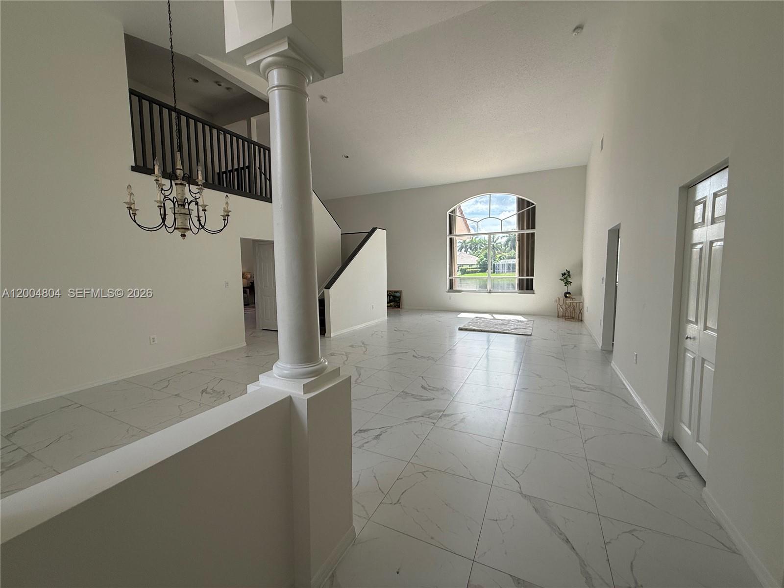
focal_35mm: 14
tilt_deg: -3.9
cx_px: 392
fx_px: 317
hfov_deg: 102.1
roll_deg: +0.4
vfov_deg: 85.7
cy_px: 294
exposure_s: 1/442
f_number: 2.2
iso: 64
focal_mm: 2.22
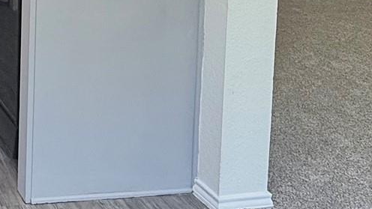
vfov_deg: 17.1
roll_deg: -0.7
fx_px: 621
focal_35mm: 63
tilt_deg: -3.5
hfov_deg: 27.6
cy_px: -115
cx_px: -114
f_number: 2.2
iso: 160
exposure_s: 1/120
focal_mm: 2.22
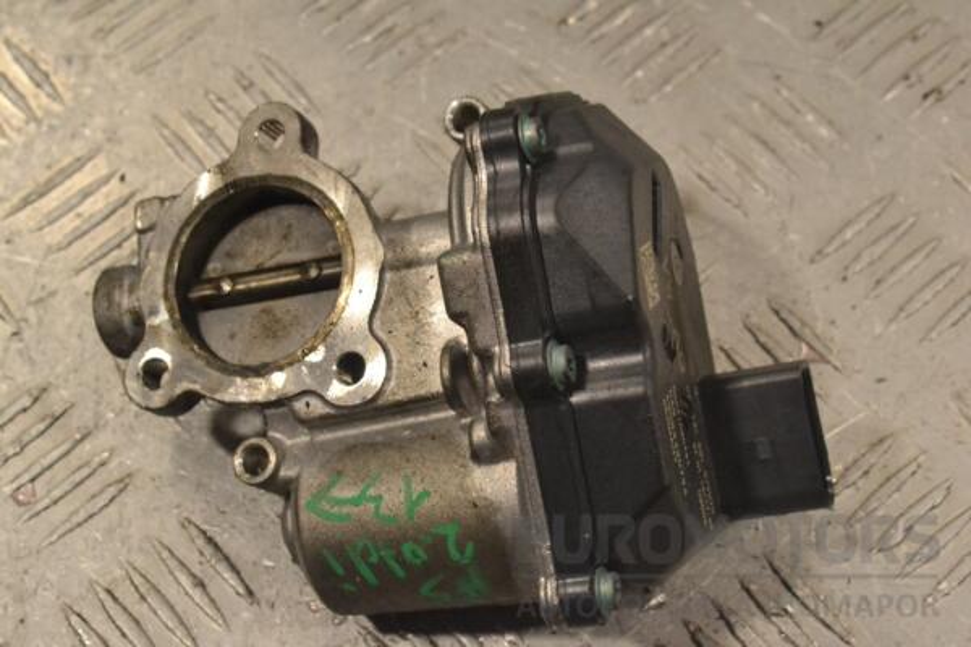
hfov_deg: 28.1
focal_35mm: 72
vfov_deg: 18.9
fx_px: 1942
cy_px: 324
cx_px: 486
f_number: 11
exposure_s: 1/500
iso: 3200
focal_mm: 48
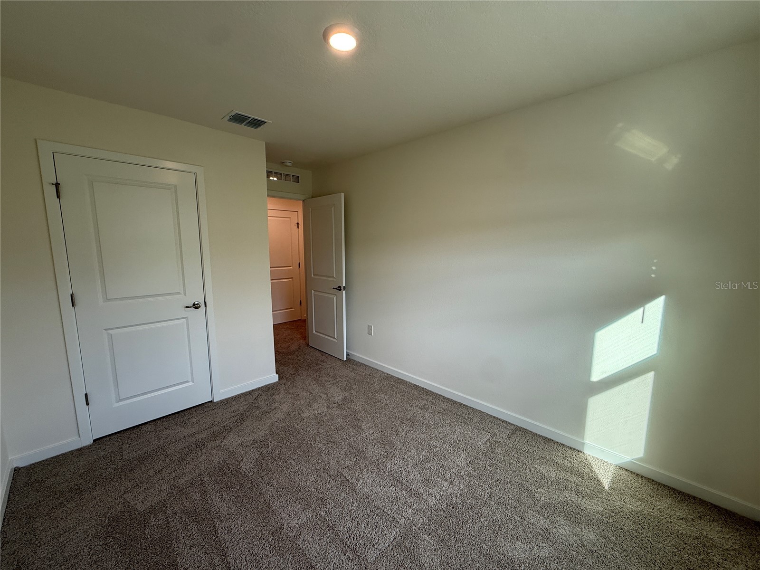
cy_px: 285
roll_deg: -0.2
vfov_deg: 85.7
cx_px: 380
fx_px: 307
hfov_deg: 102.1
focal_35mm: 14
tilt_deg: -8.0
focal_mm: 2.22
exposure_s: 1/120
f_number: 2.2
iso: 100
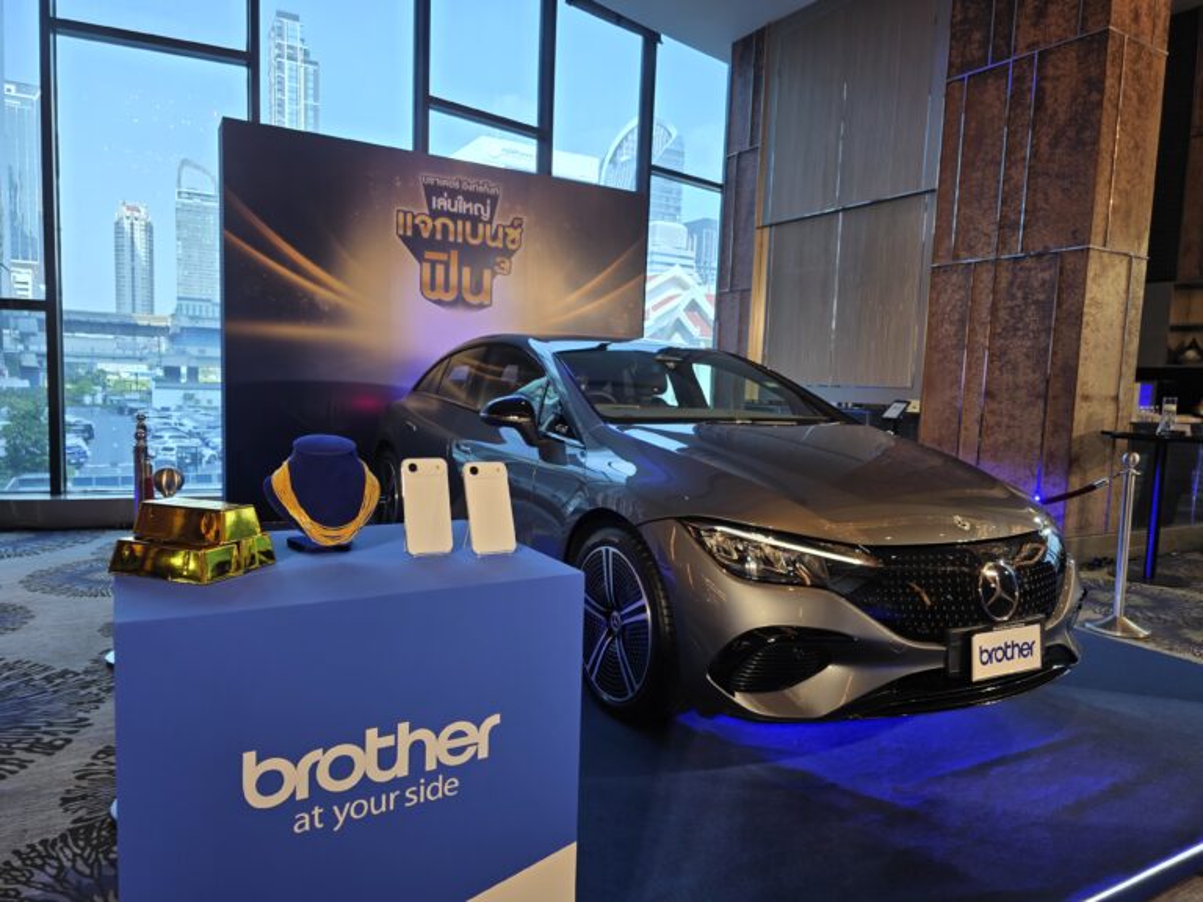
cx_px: 602
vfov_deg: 58.9
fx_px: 799
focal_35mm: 23
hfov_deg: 73.9
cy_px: 451
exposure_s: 1/100
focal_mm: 6.3
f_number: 1.7
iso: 25
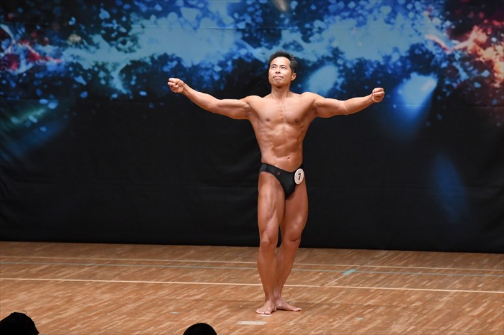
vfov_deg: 5.4
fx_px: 3568
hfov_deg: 8.1
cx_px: 252
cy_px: 168
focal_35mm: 255
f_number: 5.6
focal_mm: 170
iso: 5000
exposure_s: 1/400
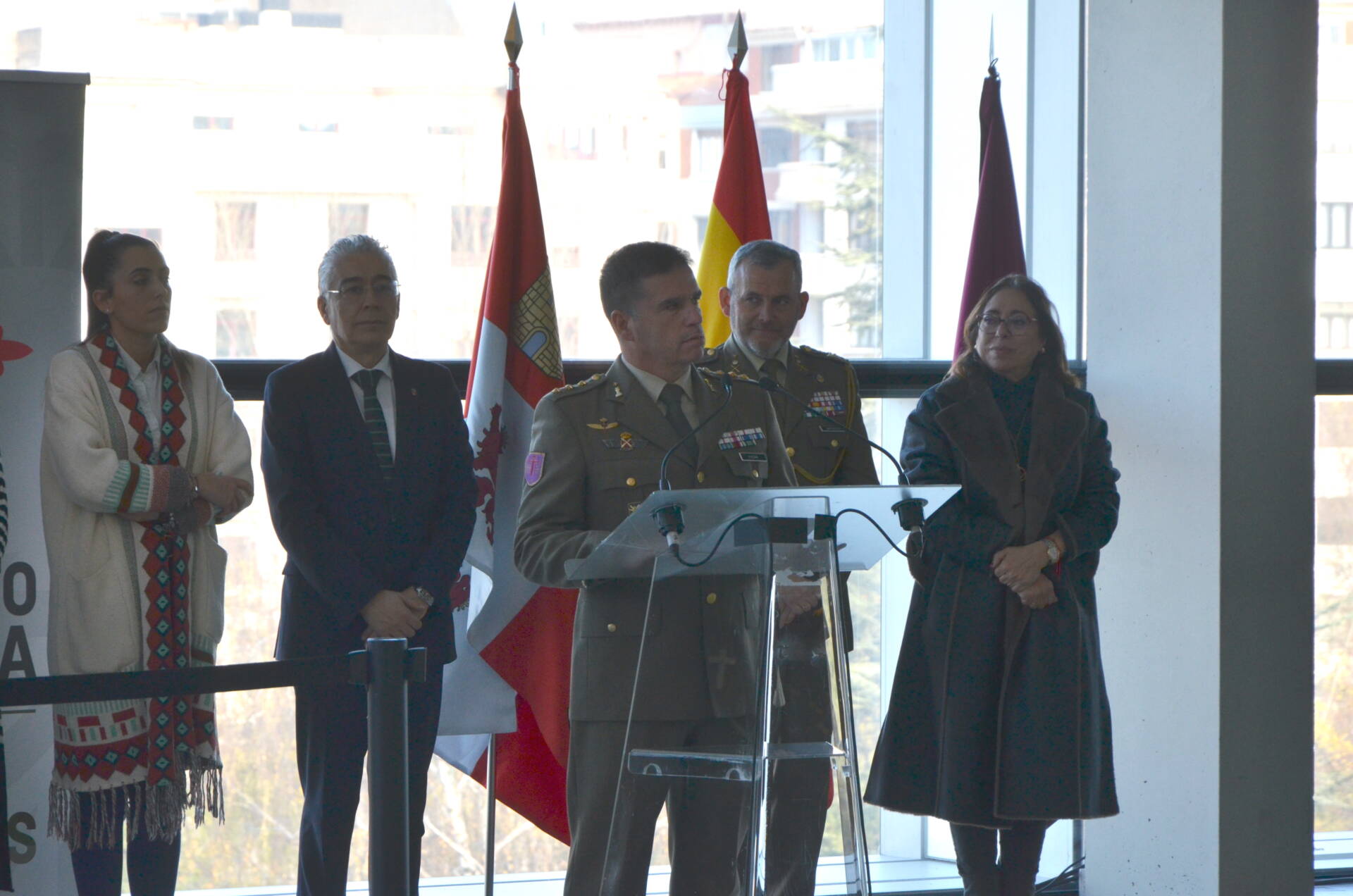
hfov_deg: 13.1
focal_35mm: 158
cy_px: 448
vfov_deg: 8.7
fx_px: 5908
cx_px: 676
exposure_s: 1/320
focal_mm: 105
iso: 1000
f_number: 9
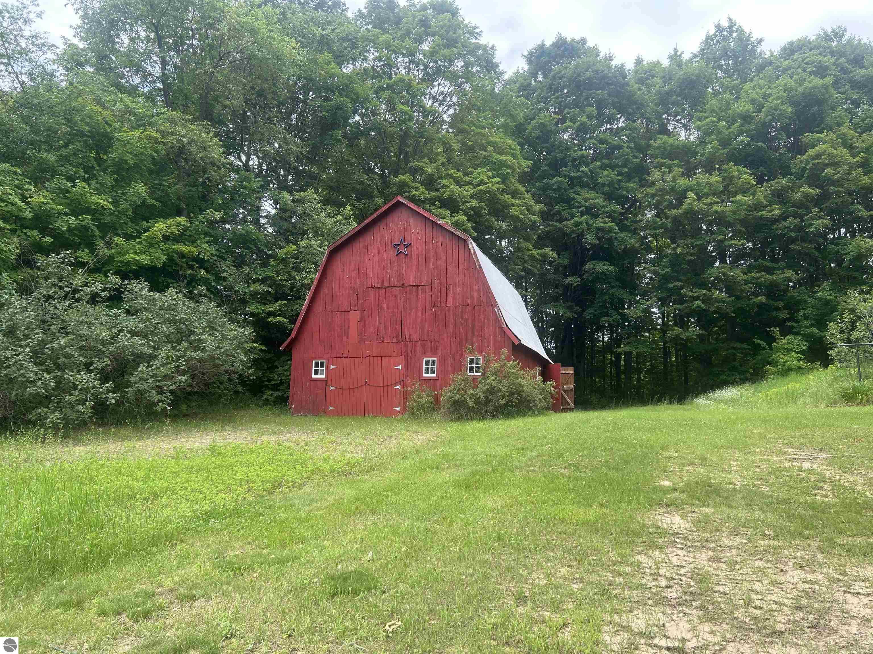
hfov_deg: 67.3
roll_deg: +0.3
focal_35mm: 26
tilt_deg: +7.2
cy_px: 327
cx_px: 436
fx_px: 656
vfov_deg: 53.1
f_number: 1.5
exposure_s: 1/833
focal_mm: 5.7
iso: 50
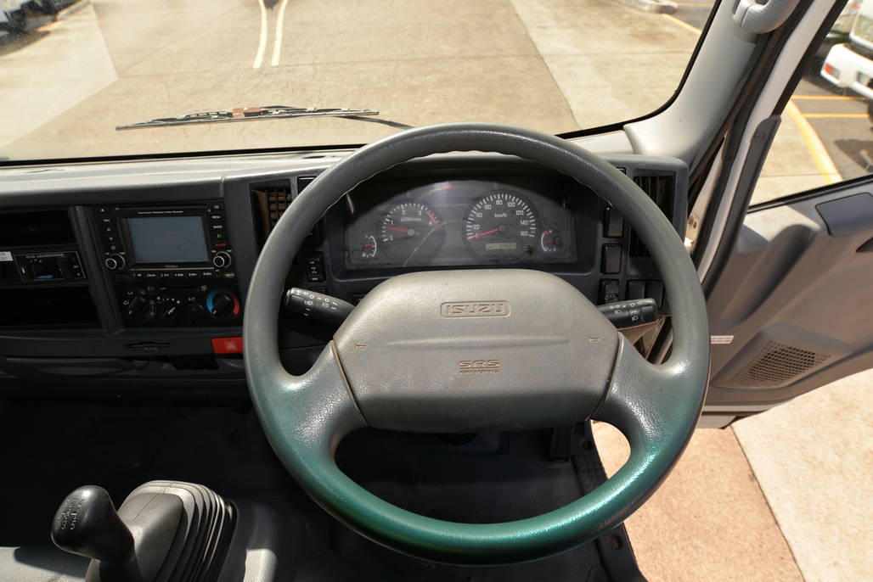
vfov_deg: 67.4
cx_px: 436
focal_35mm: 18
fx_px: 437
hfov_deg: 90.0
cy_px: 291
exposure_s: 1/160
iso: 100
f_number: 6.3
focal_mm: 18
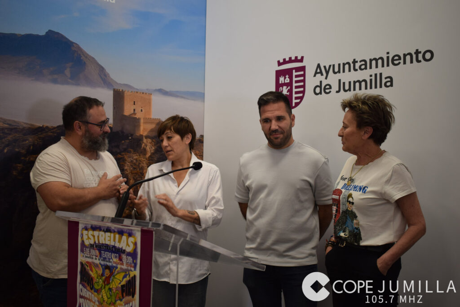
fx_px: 518
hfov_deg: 47.9
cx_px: 230
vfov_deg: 33.0
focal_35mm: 40
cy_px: 154
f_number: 4
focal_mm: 27
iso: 400
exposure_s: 1/60
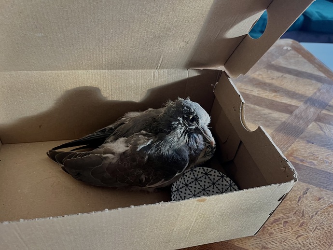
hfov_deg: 67.3
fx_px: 250
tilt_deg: -43.5
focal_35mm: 26
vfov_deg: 53.1
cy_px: 125
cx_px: 166
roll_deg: -9.3
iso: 200
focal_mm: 5.1
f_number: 1.6
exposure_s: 1/60
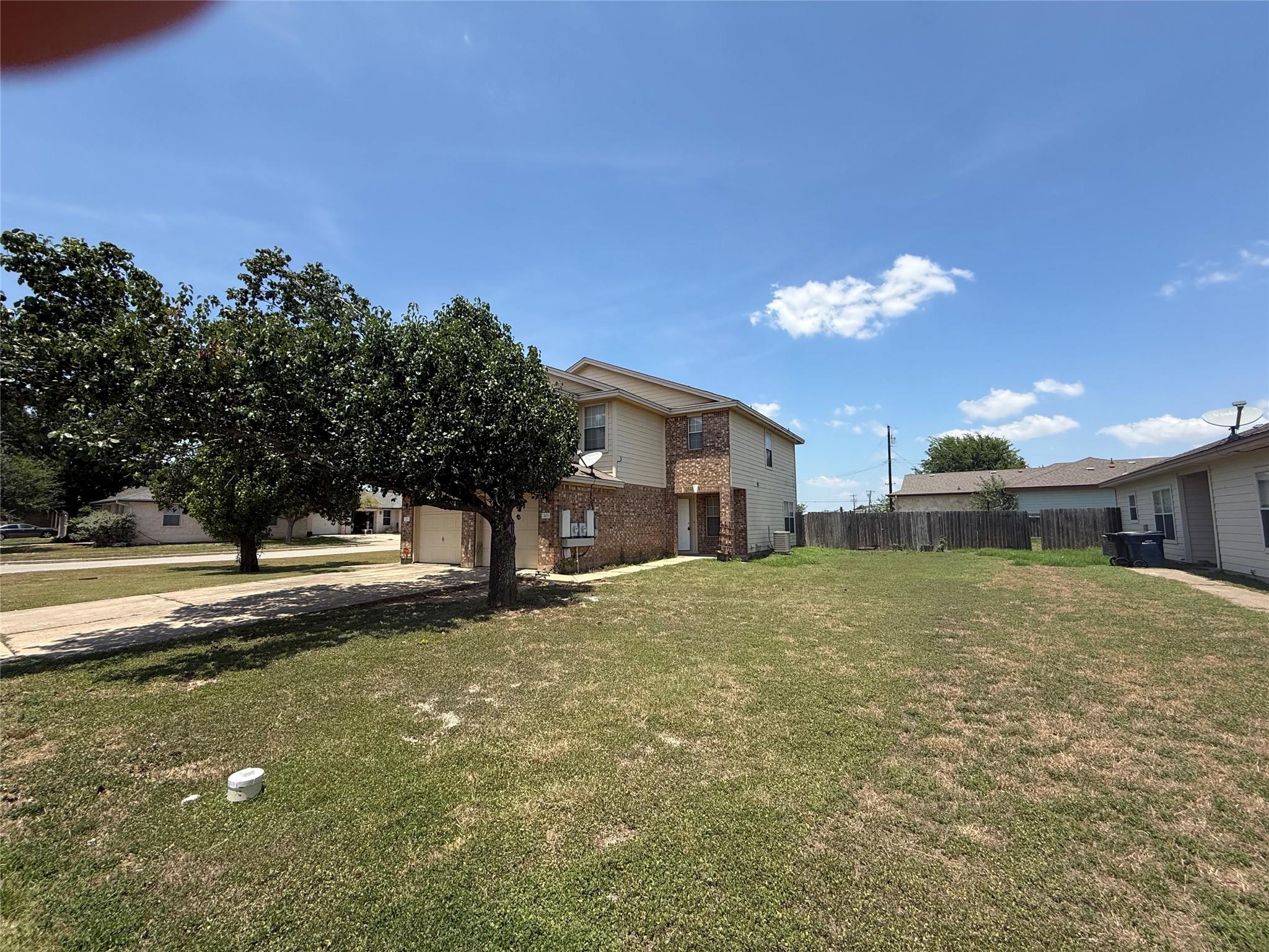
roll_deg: +0.4
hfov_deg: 102.1
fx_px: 513
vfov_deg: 85.7
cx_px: 634
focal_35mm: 14
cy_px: 476
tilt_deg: +6.8
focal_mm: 2.22
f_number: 2.2
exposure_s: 1/1698
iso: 50
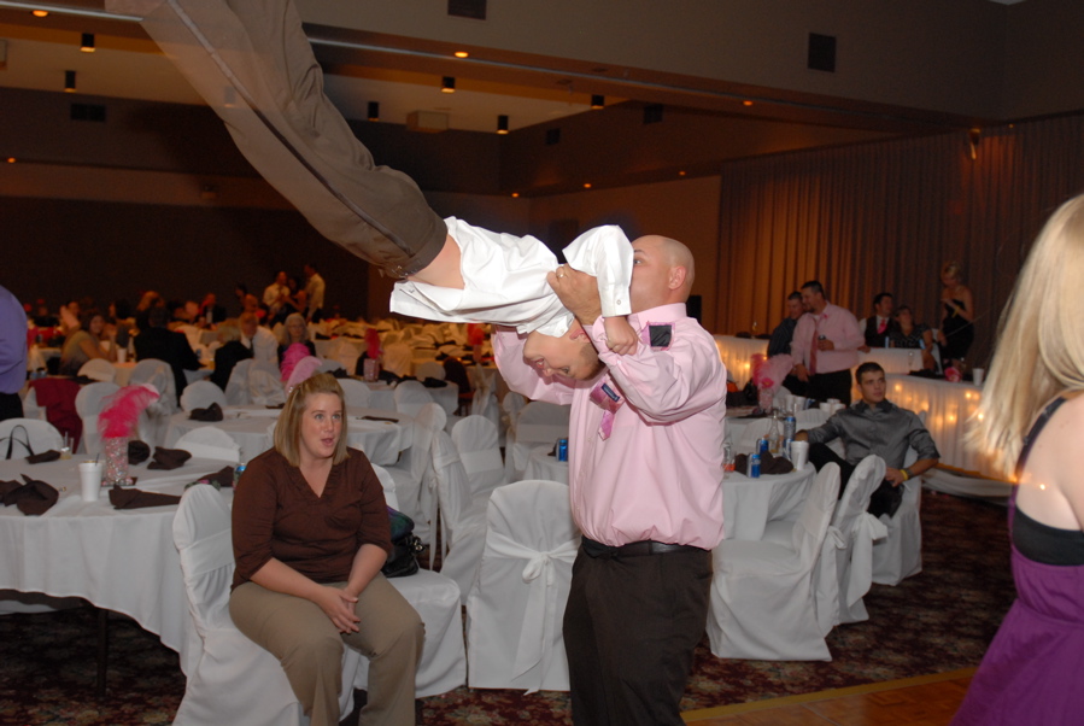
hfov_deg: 53.1
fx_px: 1085
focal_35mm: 36
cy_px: 363
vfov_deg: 37.0
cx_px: 542
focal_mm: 24
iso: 400
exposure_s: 1/13
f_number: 2.8
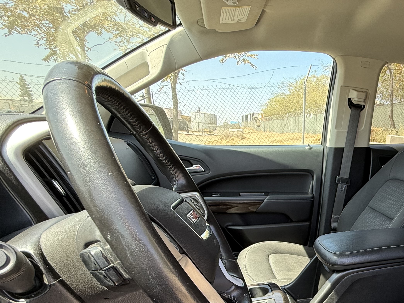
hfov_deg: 56.3
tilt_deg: -19.0
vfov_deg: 47.9
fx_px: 315
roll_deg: -5.6
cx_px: 365
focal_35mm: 27
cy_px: 252
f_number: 2.2
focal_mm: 2.22
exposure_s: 1/99
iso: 80
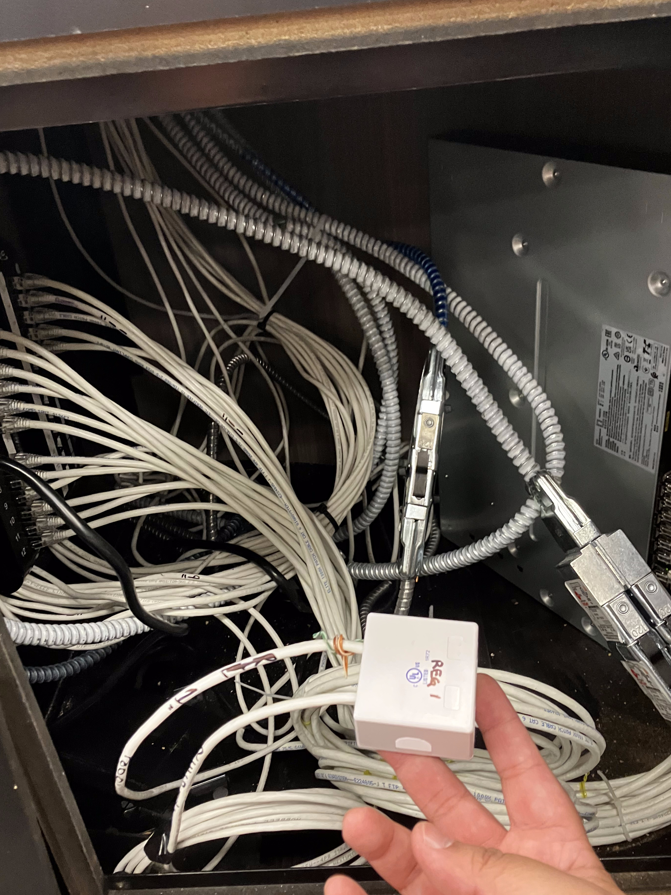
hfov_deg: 45.4
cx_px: 315
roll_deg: +4.4
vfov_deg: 58.4
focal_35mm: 31
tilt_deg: -29.4
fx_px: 801
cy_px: 452
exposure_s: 1/40
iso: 400
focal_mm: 3.99
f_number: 1.8
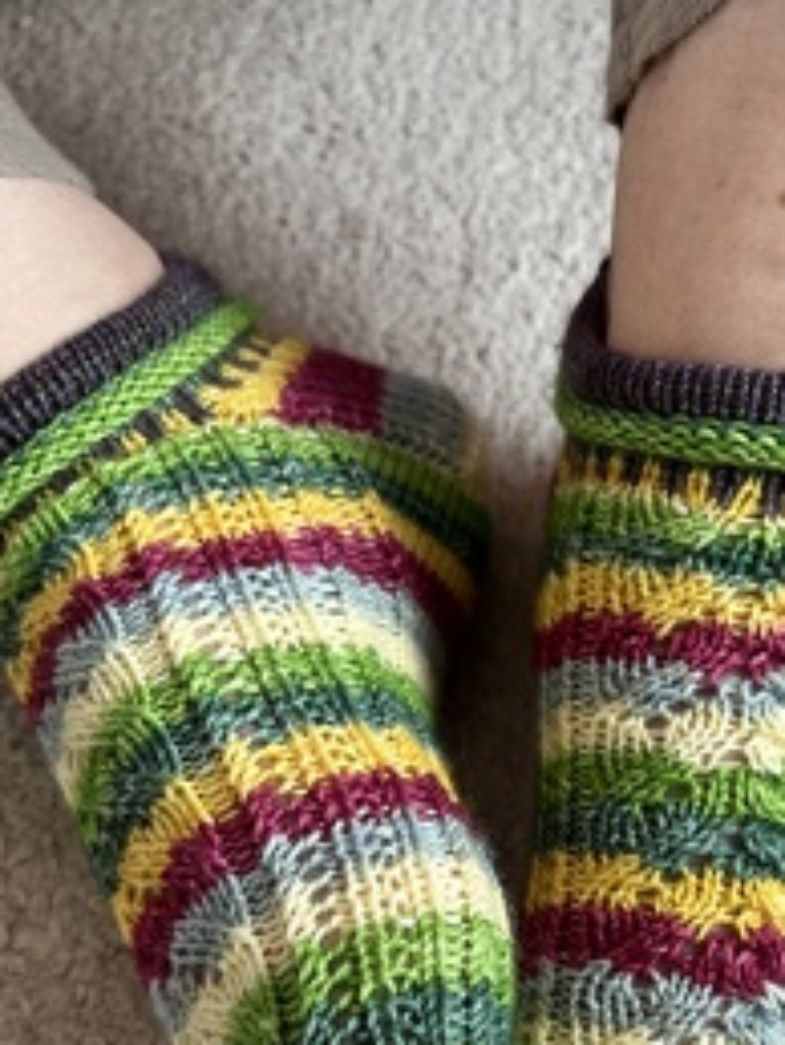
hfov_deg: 30.5
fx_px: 1419
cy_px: 859
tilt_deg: -60.6
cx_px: 571
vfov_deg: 38.6
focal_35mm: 47
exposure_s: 1/121
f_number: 1.6
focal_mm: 5.1
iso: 100
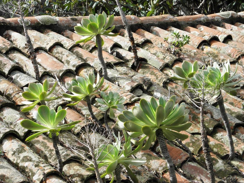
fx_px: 916
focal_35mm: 130
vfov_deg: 11.4
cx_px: 122
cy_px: 92
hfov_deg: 15.2
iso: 64
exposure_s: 1/200
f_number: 4.4
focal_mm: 23.03
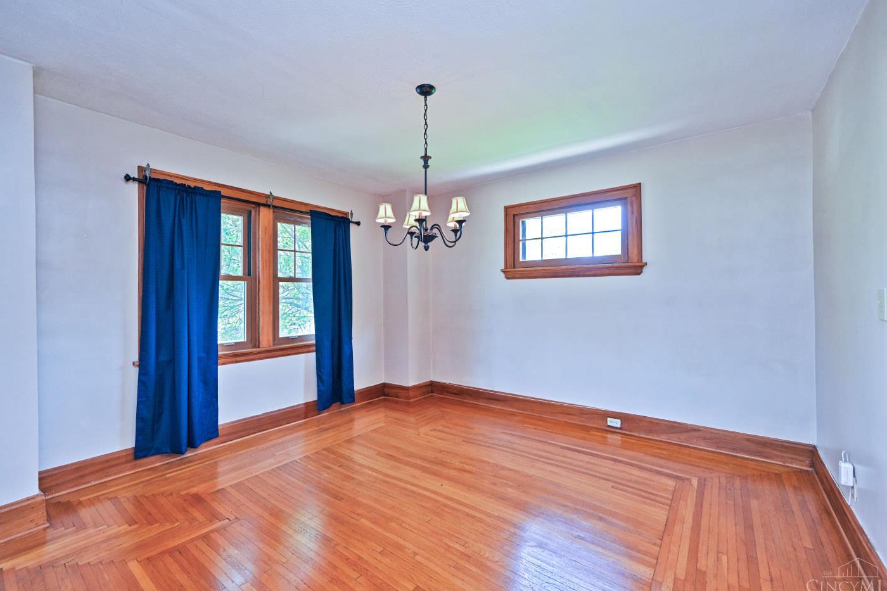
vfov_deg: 77.3
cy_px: 291
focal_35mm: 15
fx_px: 370
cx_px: 428
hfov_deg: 100.4
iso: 400
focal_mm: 14
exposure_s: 1/60
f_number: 4
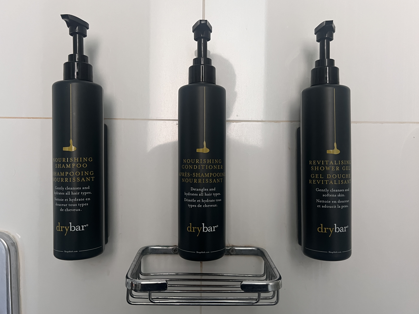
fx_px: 327
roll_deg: -0.5
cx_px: 208
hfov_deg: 65.3
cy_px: 154
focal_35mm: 27
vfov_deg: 51.3
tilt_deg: +0.5
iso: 250
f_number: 1.5
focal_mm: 5.7
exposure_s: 1/60
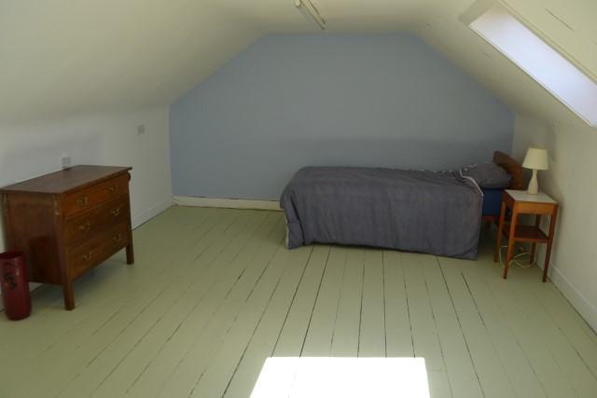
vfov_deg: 48.0
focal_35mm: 27
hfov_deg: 67.4
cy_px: 199
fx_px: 448
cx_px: 298
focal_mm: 18
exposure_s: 1/125
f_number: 5.6
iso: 400
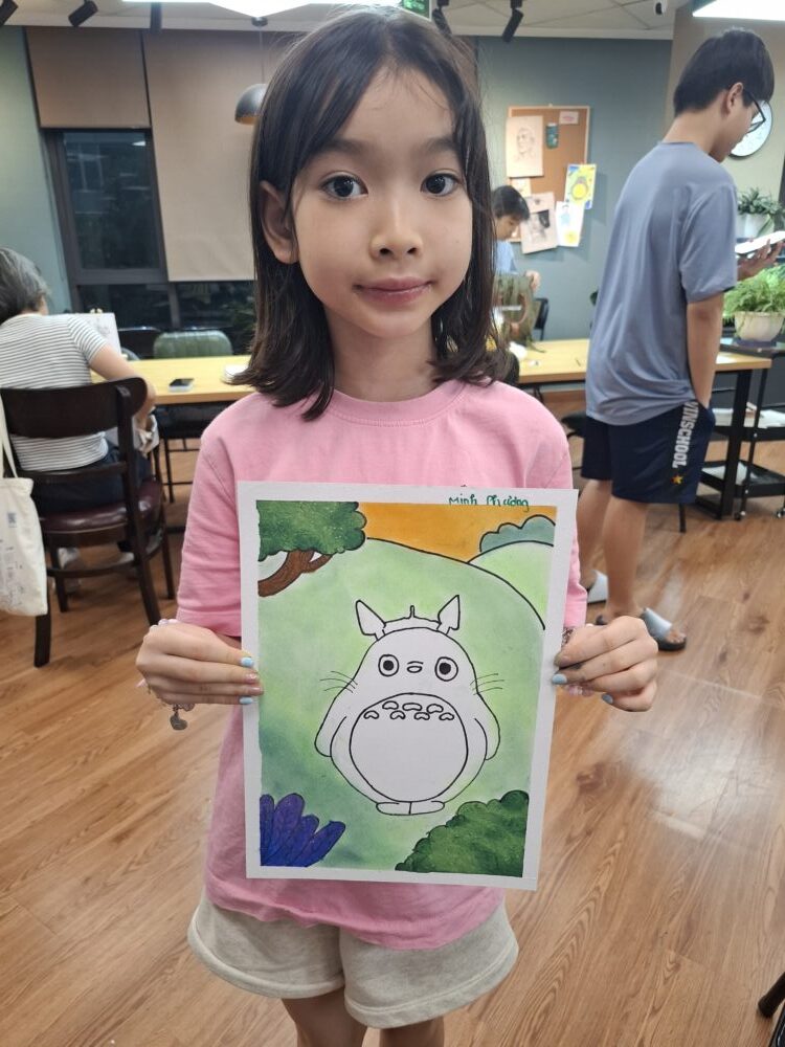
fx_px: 695
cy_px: 524
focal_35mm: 23
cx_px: 392
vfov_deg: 73.9
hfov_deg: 58.9
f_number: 1.8
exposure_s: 1/100
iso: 250
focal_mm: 5.54
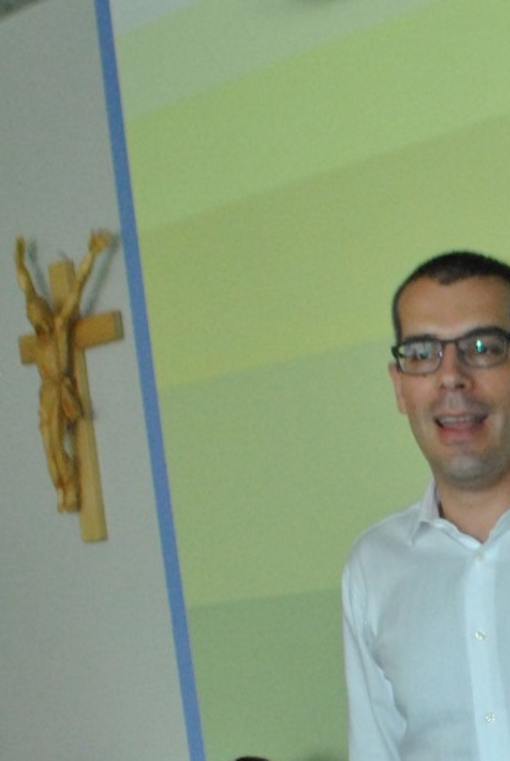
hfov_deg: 16.2
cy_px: 602
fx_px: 1735
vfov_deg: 24.4
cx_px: 555
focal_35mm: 82
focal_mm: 20
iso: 1600
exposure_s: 1/60
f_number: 5.6
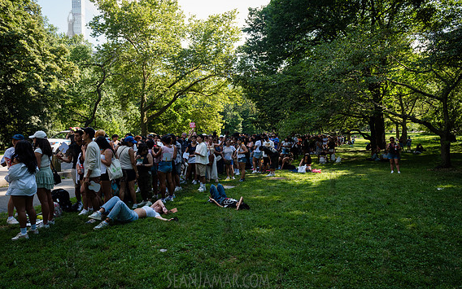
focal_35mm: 25
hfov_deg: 72.5
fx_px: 315
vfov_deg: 49.3
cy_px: 142
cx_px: 228
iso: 500
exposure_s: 1/320
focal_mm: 24
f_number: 5.6
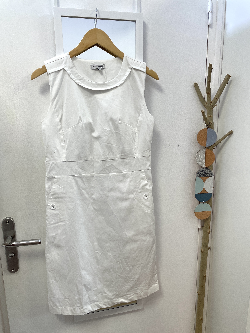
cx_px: 125
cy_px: 166
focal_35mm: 26
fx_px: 250
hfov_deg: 53.1
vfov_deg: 67.3
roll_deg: +1.8
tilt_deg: -11.7
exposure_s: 1/100
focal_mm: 4.2
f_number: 1.6
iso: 64
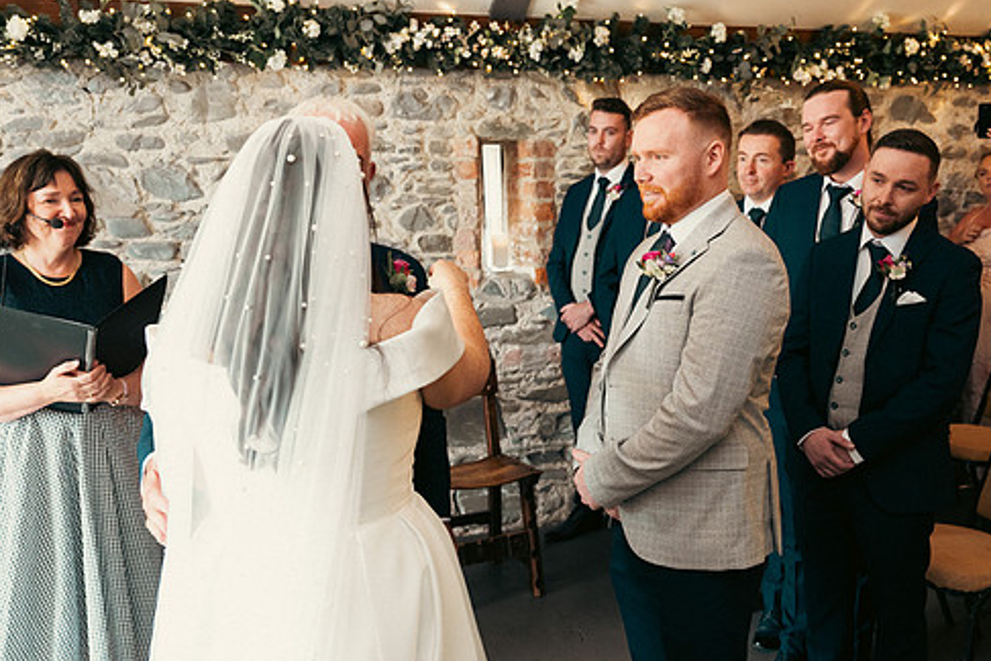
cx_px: 551
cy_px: 336
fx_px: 1018
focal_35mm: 37
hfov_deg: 51.8
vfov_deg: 35.9
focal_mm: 31
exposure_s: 1/160
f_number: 3.5
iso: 1600
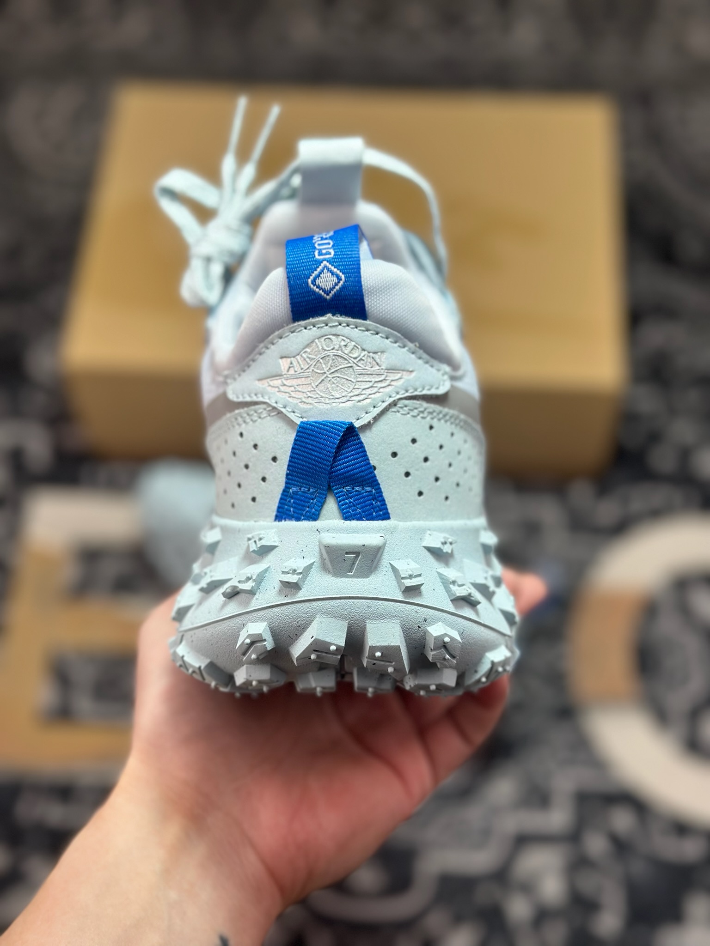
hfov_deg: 30.3
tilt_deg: -57.2
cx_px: 355
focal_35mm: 48
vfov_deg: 39.7
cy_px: 473
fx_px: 1313
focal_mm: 6.86
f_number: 1.78
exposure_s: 1/1073
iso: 80
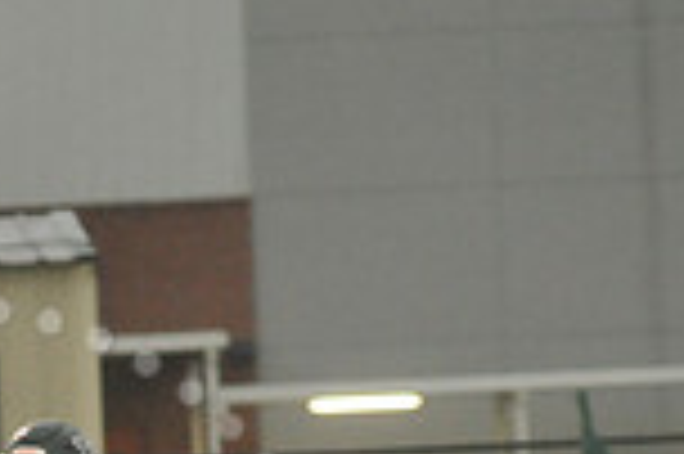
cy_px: 719
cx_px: -63
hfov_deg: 2.7
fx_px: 14519
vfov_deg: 1.8
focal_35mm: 765
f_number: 5
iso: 4000
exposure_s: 1/320
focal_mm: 200
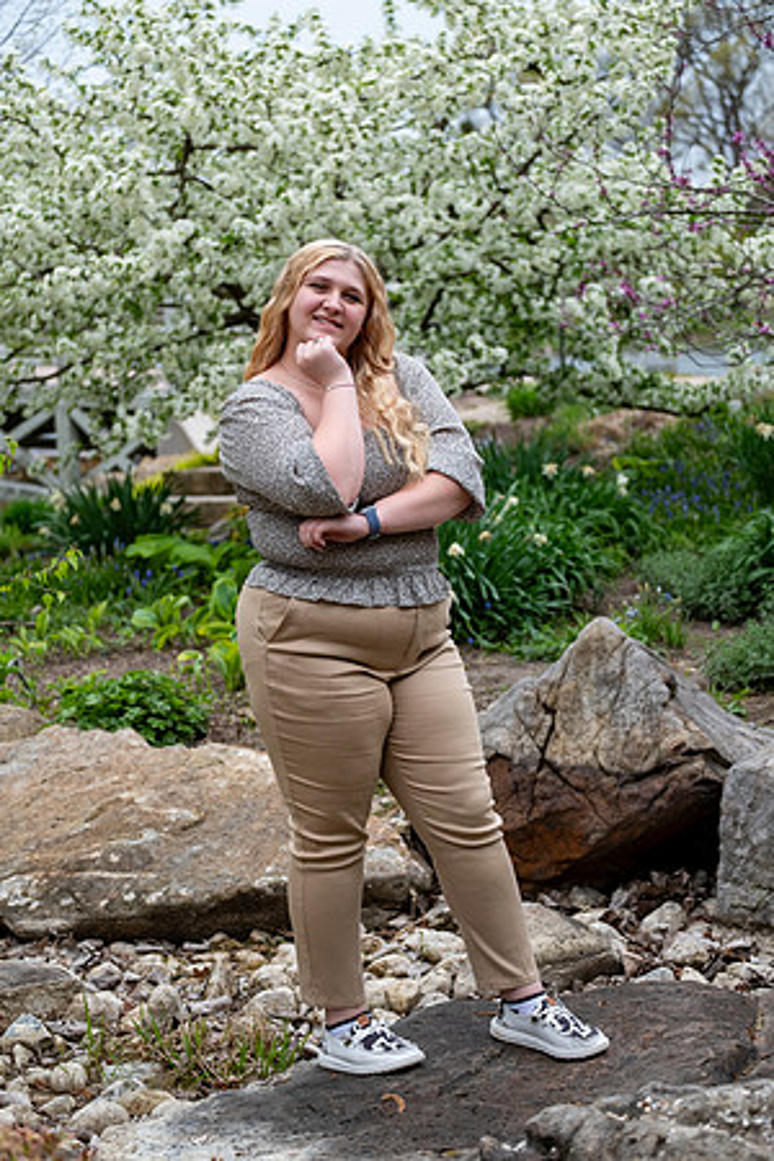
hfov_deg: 18.2
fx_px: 2419
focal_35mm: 75
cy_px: 580
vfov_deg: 27.0
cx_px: 387
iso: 250
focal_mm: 50
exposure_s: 1/500
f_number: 2.8
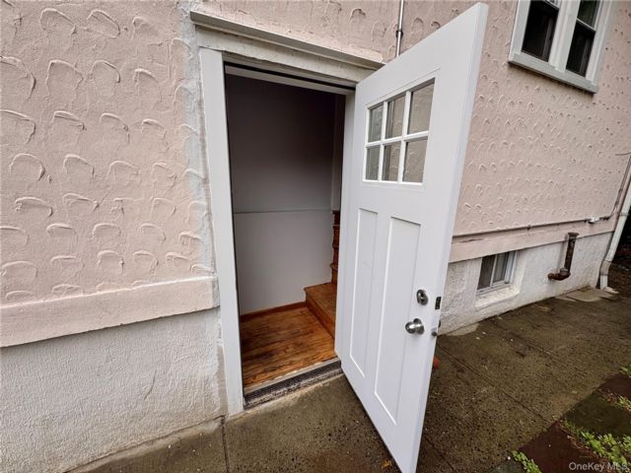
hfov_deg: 102.1
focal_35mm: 14
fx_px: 255
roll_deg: -1.1
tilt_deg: -13.2
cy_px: 236
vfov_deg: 85.7
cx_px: 316
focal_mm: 2.22
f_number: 2.2
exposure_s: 1/587
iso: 40
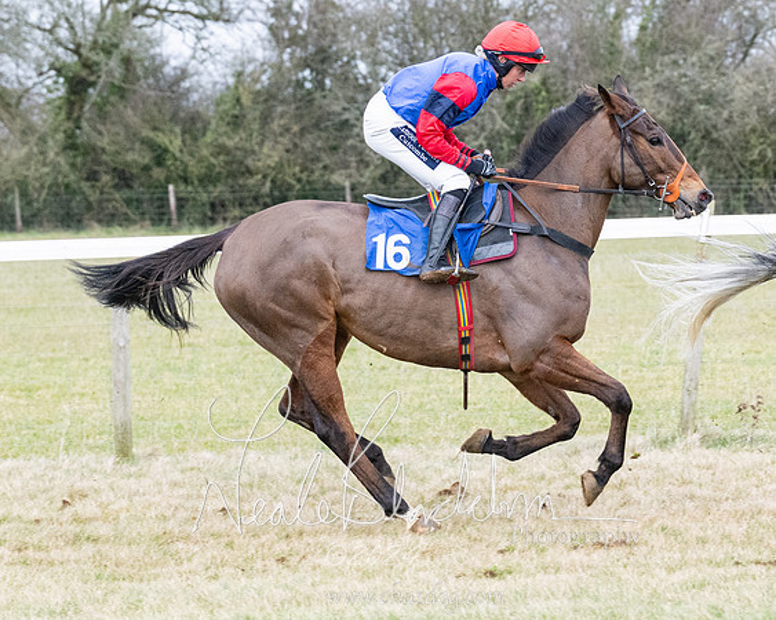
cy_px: 396
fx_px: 4998
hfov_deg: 8.9
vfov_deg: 7.1
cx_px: 548
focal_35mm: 218
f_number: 4
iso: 1600
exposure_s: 1/1000
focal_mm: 94
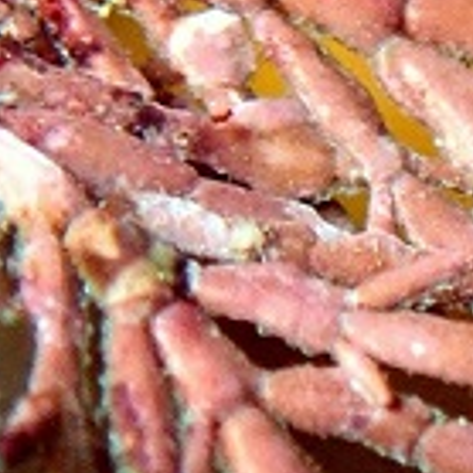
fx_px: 6879
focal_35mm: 445
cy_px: 284
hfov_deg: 3.9
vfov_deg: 3.9
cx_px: 704
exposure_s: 1/100
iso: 800
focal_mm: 18
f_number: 14
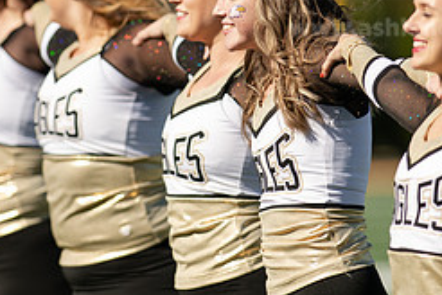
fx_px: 8680
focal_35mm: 707
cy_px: 66
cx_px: 208
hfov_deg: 2.9
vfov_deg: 1.9
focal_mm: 300
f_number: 3.5
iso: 125
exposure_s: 1/1600
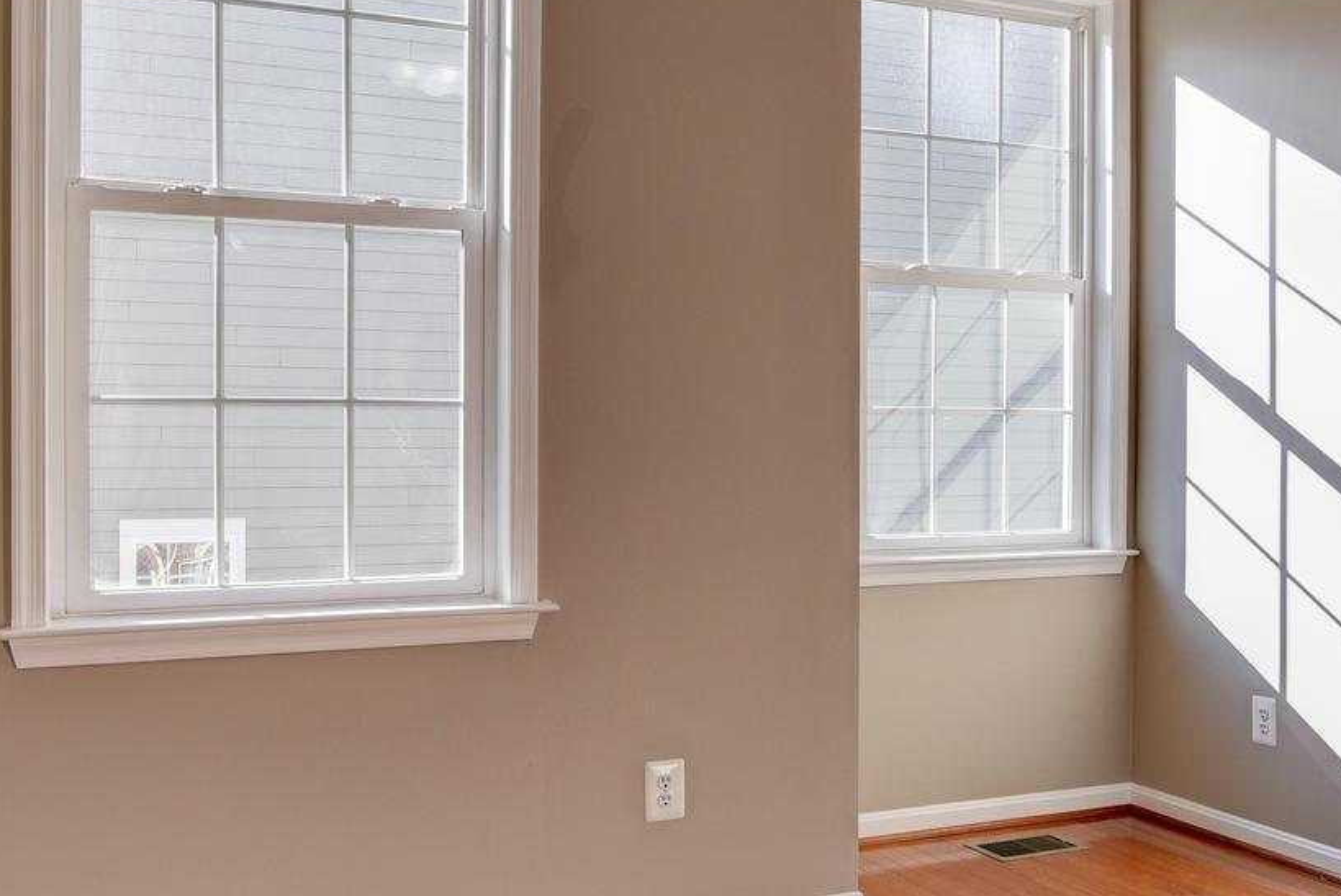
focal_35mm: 40
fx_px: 1491
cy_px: 419
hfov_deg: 48.2
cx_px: 801
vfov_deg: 33.4
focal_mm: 16
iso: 200
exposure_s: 1/30
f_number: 7.1
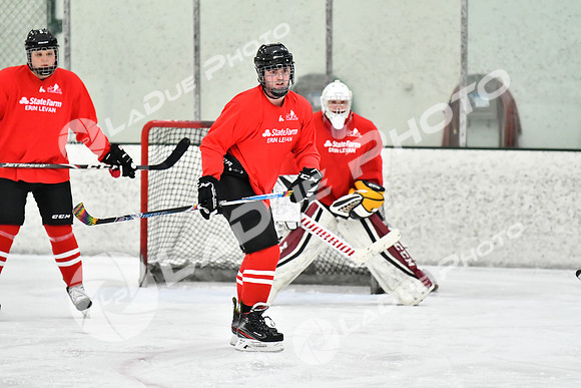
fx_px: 4358
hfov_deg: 7.6
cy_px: 194
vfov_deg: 5.1
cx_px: 290
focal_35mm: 270
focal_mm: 180
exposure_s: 1/1250
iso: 5000
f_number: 2.8
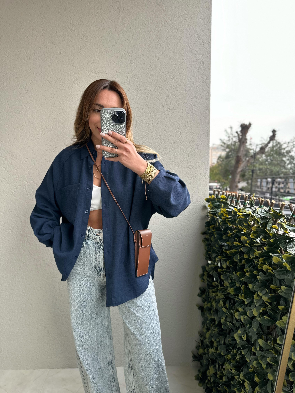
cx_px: 148
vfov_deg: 71.6
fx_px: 273
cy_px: 196
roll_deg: -2.5
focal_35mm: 24
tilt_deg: -25.6
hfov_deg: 56.8
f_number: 1.78
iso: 64
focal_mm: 6.86
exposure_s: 1/175
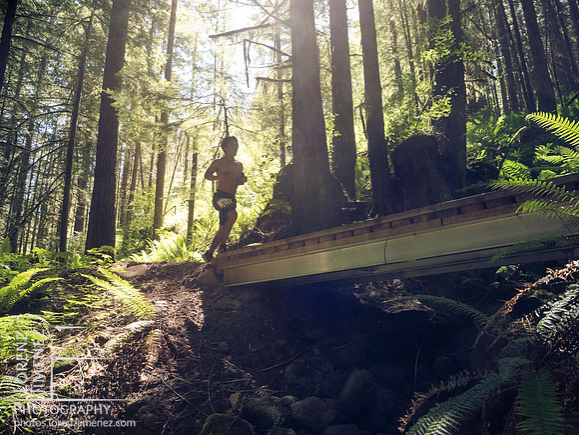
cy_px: 218
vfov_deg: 54.7
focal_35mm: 25
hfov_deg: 69.2
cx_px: 290
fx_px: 420
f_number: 2.8
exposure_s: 1/1000
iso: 1250
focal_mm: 12
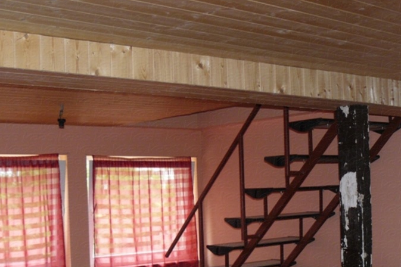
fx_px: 635
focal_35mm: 57
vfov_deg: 23.3
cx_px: 209
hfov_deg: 35.1
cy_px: 221
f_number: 2.8
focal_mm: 6
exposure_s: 1/30
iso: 160
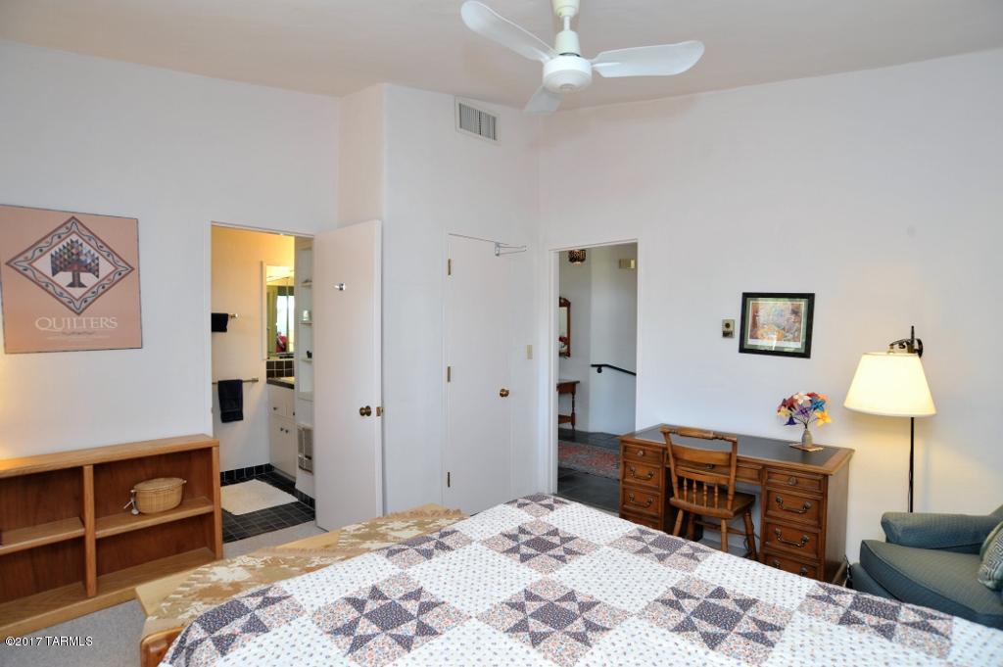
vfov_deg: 67.3
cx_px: 502
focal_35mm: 18
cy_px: 334
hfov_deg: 90.0
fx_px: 501
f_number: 7.1
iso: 800
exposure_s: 1/40
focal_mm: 18
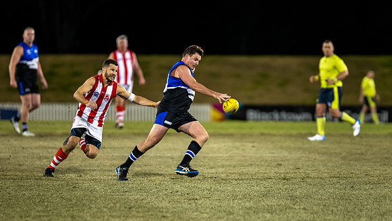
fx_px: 3681
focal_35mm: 354
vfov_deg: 3.4
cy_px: 132
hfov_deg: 6.1
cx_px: 190
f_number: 2.8
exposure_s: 1/1250
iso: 2200
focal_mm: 300
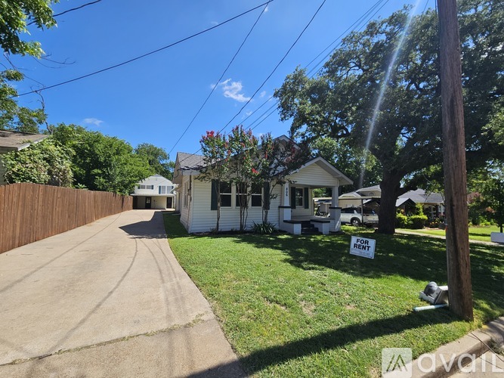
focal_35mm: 13
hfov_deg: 106.2
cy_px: 189
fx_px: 189
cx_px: 252
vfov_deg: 89.9
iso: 50
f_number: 2.2
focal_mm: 2.2
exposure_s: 1/1824
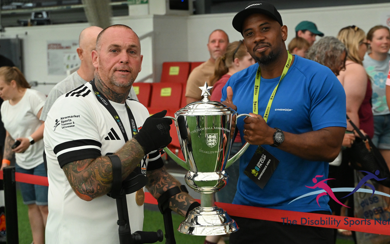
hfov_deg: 30.6
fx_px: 712
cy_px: 105
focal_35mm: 67
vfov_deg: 19.4
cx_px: 204
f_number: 3.5
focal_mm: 40
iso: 3200
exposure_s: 1/1000
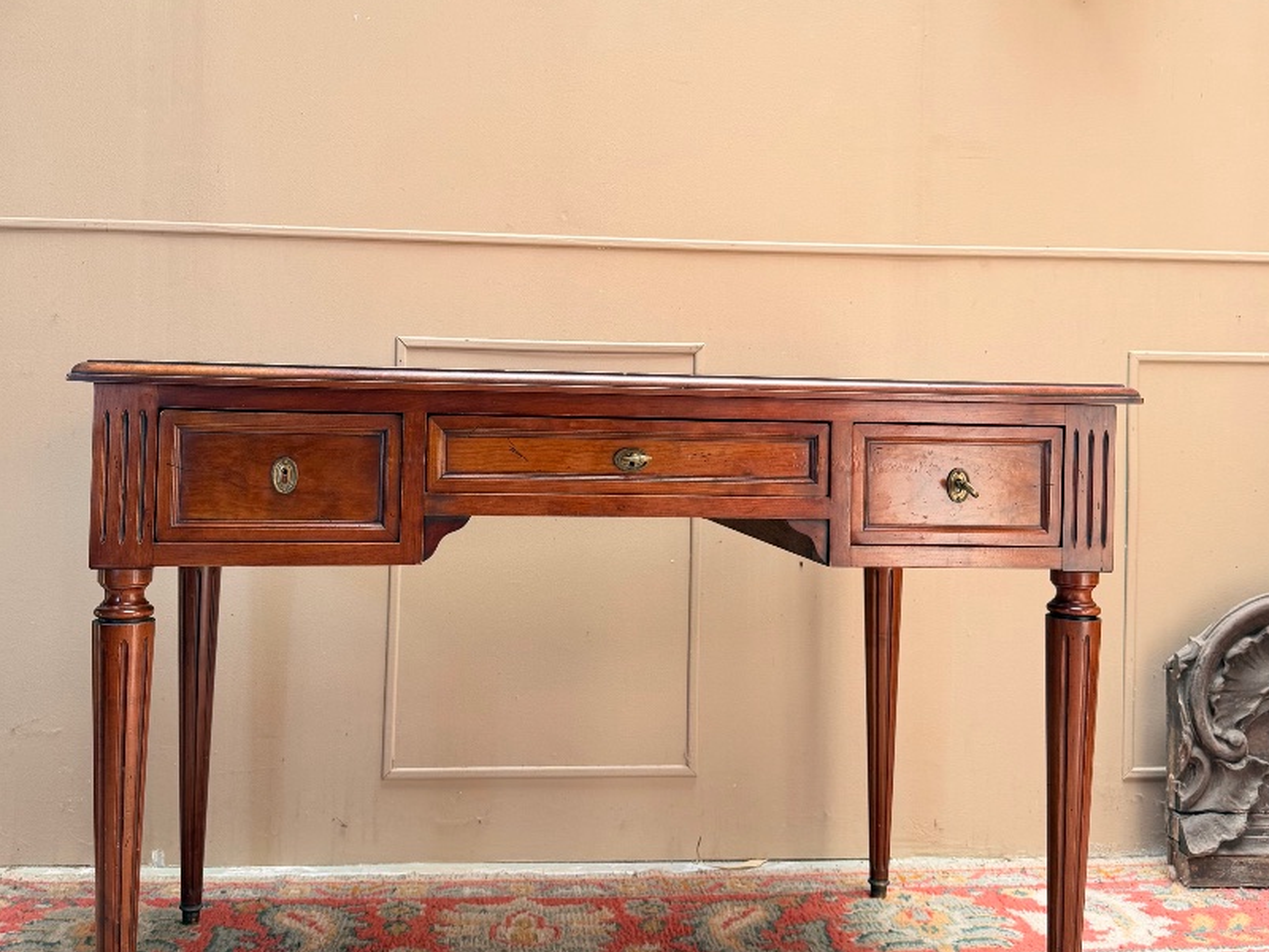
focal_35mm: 36
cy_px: 397
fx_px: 1320
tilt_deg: +0.1
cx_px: 585
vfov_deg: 39.5
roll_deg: -2.0
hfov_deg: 51.3
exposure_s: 1/121
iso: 100
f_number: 1.78
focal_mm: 6.76
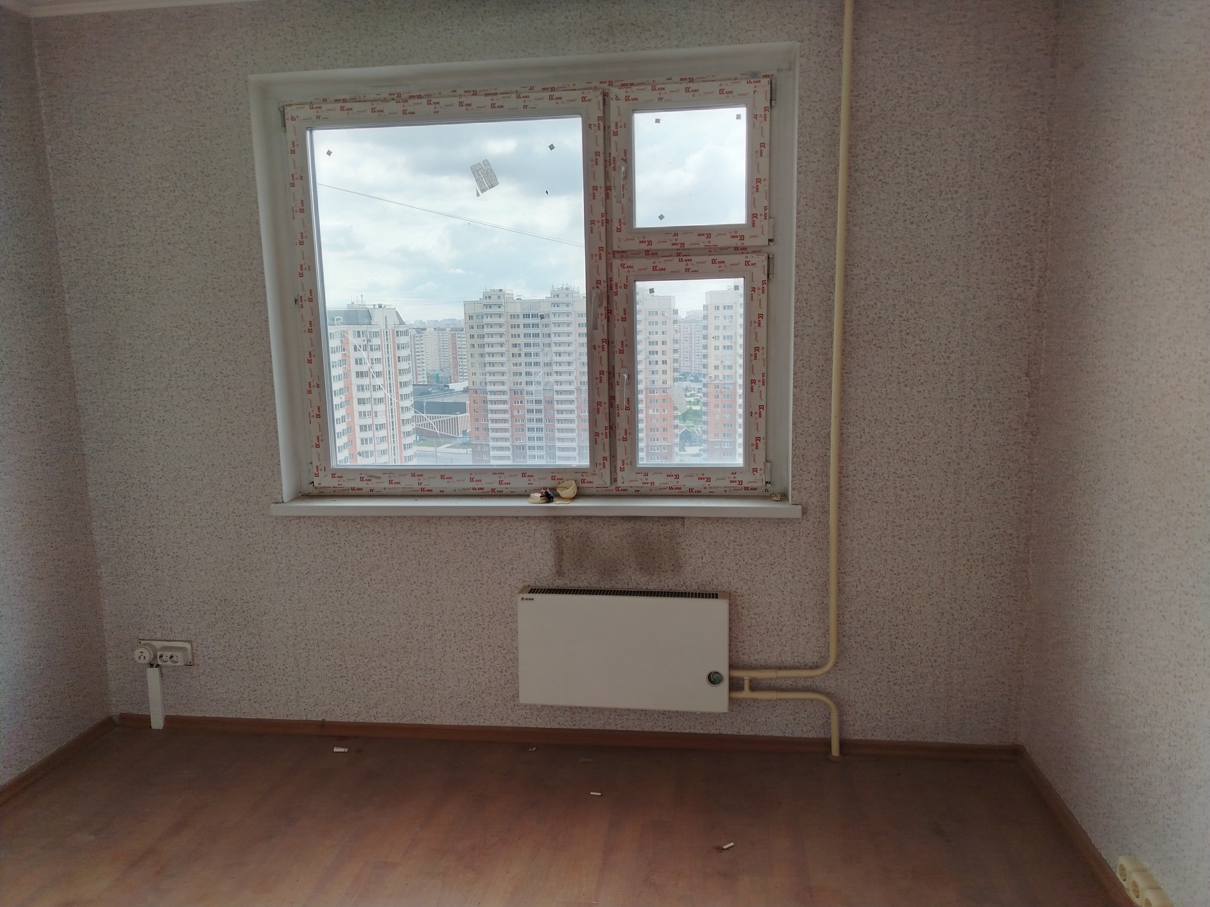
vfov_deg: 56.8
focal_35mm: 24
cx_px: 605
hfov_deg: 71.6
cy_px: 454
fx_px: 839
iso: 136
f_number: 1.75
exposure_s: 1/100
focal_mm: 5.25
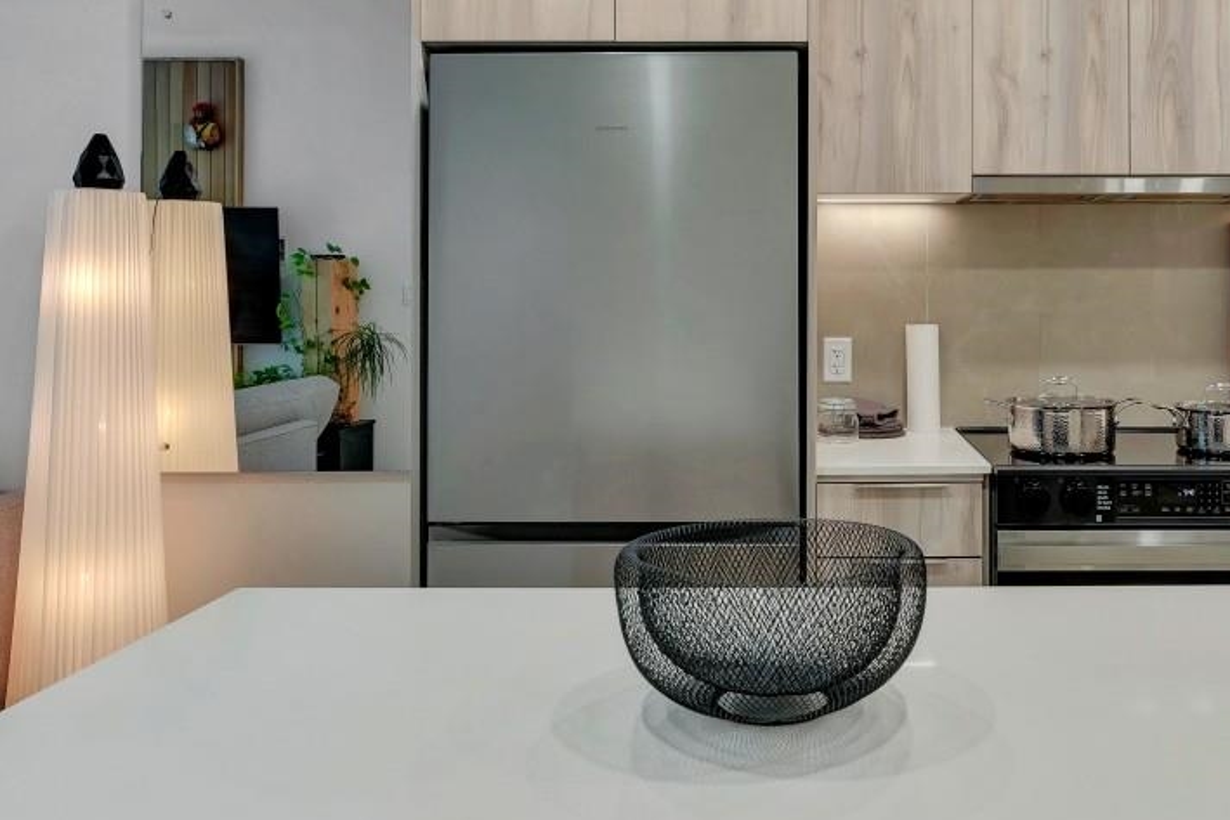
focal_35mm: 32
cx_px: 821
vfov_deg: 40.5
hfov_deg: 57.4
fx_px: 1093
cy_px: 255
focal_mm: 14
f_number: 8
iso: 400
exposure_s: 1/15
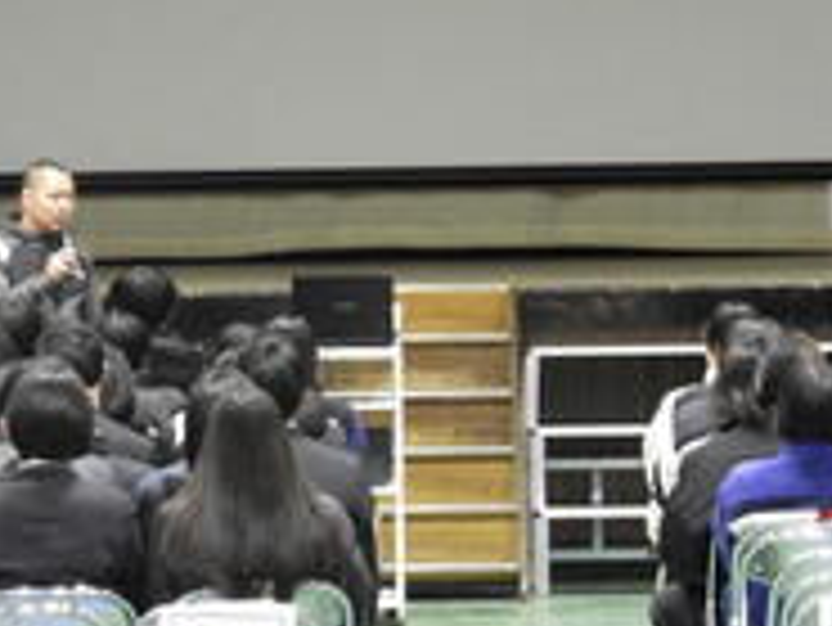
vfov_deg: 5.5
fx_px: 6494
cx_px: 310
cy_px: 185
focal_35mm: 270
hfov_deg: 7.3
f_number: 5
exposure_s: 1/15
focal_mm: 22.4
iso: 800
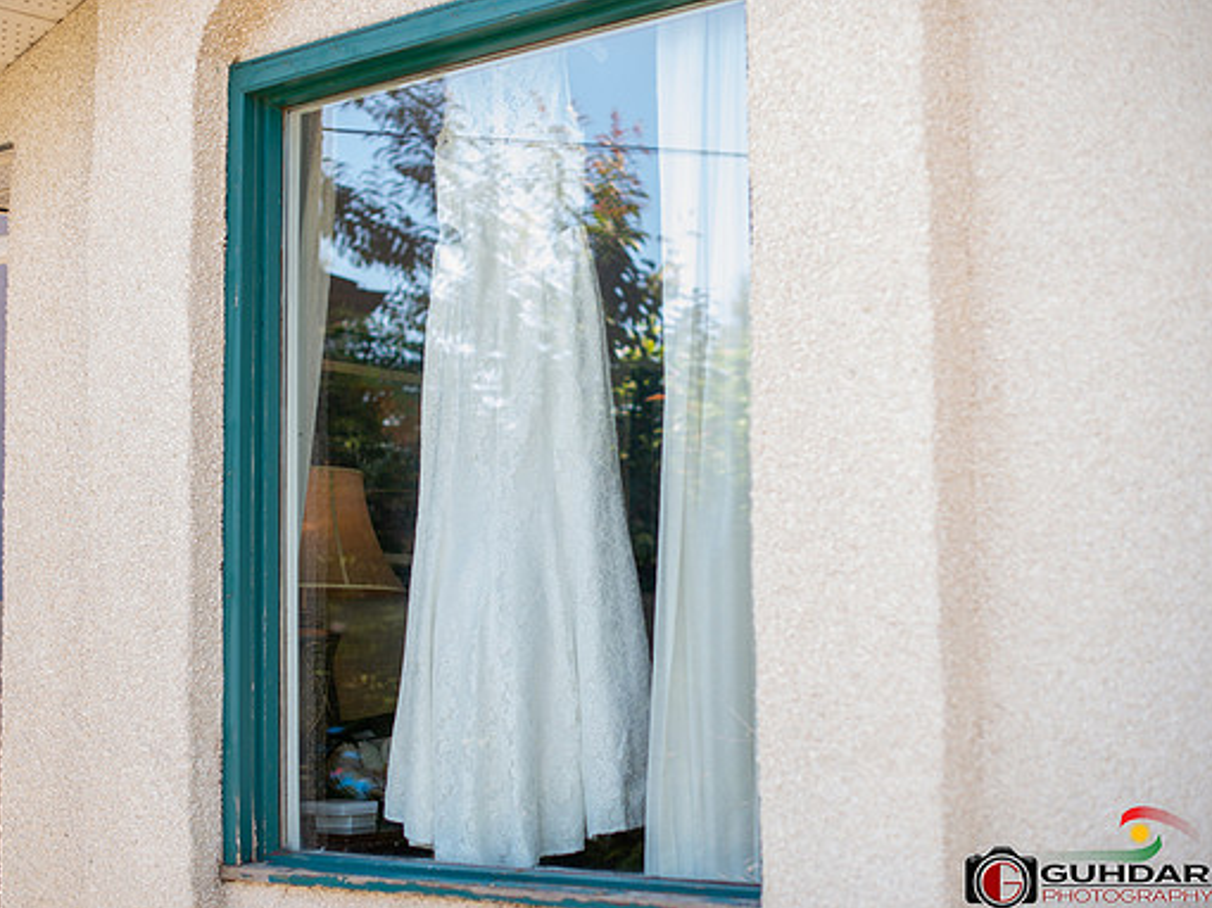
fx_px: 2065
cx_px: 539
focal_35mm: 59
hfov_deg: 32.7
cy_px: 456
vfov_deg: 24.8
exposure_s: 1/160
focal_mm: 50
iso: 100
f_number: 2
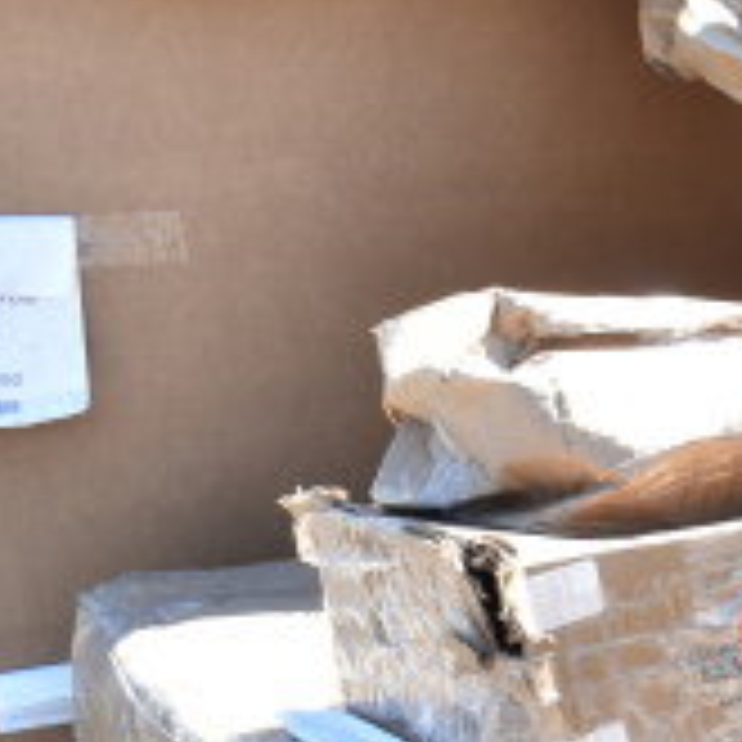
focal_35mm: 85
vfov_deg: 19.9
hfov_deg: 18.0
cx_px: 1142
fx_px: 2061
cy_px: 695
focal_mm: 18
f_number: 5.6
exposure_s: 1/125
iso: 200
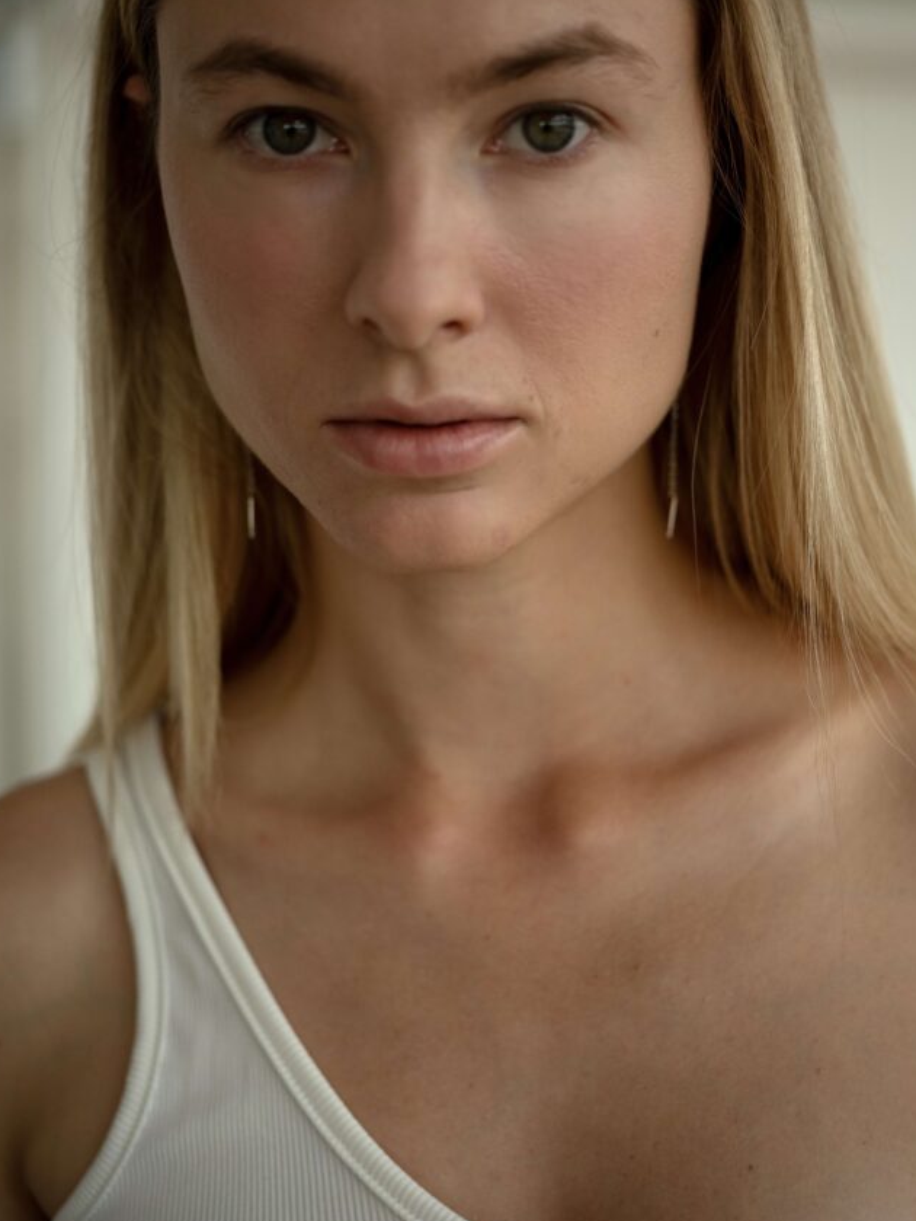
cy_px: 521
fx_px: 2151
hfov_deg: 24.0
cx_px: 470
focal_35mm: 61
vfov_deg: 31.6
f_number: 2.8
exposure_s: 1/500
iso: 250
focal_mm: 63
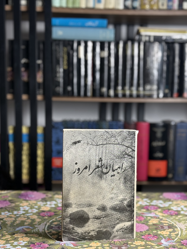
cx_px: 107
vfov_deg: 33.1
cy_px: 148
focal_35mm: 58
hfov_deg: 25.2
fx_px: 418
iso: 100
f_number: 1.78
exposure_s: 1/100
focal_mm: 6.76
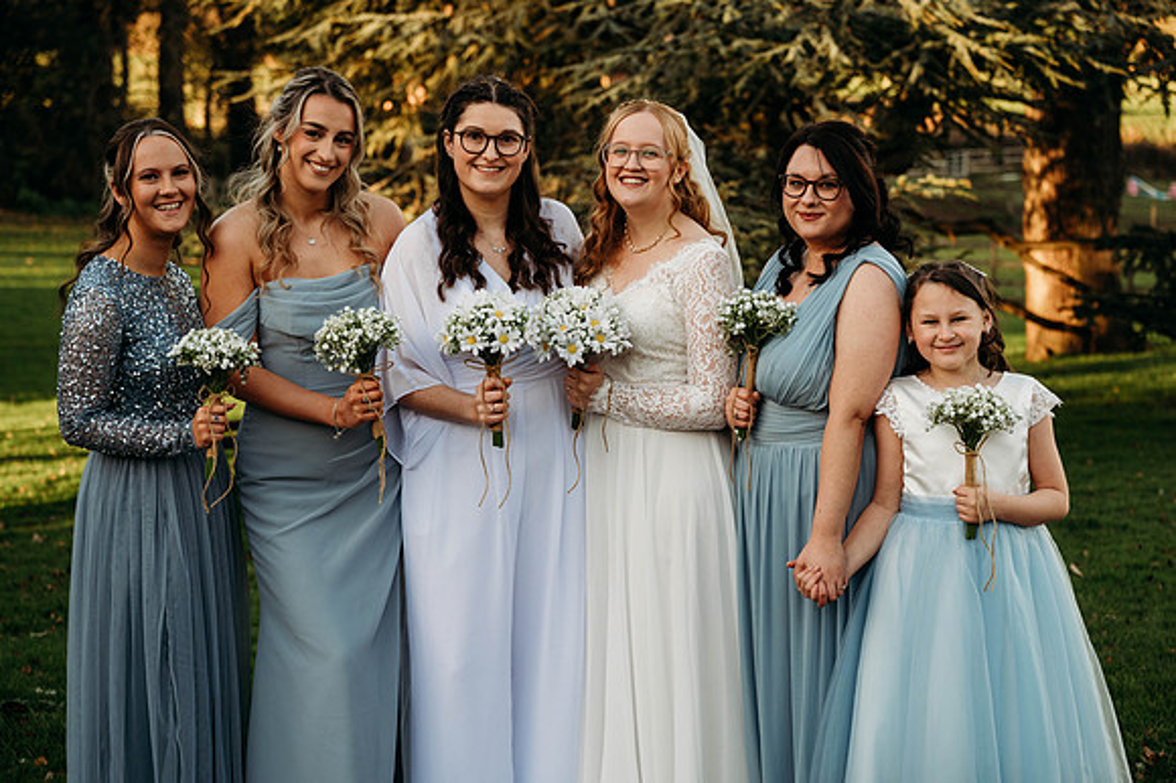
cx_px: 588
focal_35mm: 70
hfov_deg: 28.9
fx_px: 2285
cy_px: 392
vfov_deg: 19.4
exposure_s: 1/250
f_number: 4
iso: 100
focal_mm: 70
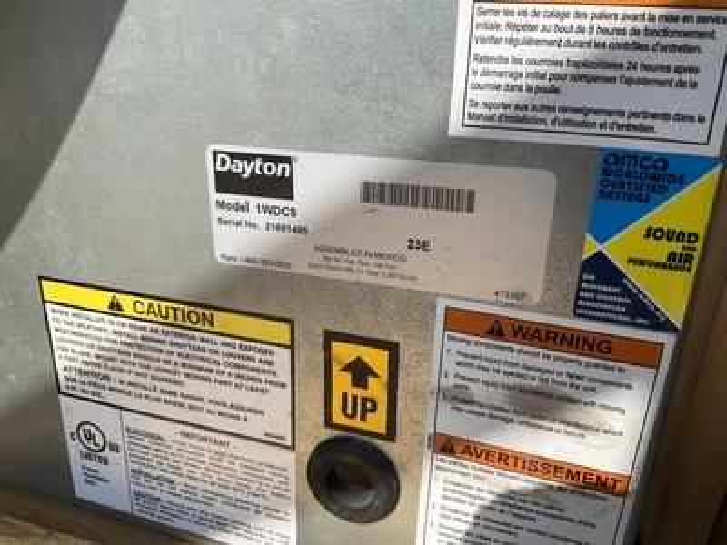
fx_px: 609
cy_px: 272
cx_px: 364
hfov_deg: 61.7
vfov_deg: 48.2
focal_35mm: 29
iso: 25
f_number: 1.8
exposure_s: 1/1984
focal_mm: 3
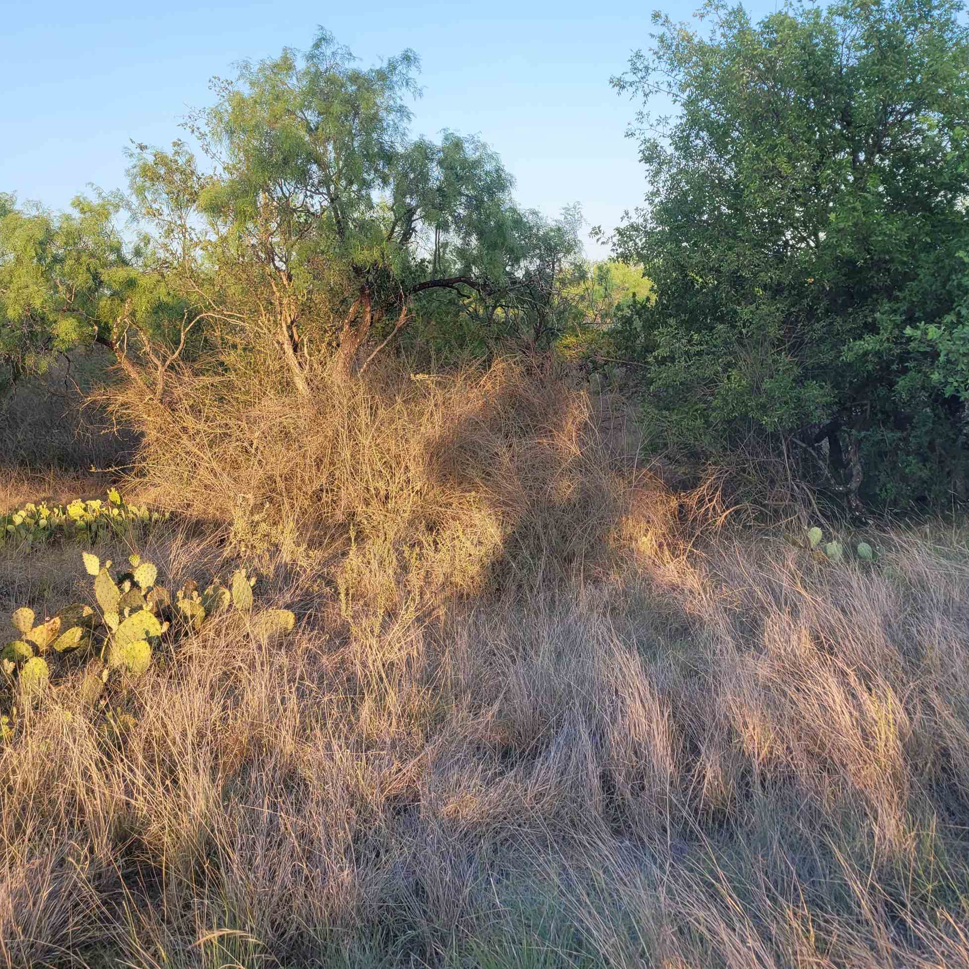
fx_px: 1140
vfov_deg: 45.9
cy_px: 411
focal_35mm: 36
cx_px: 586
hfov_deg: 45.8
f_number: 1.8
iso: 40
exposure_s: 1/474
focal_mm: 5.4
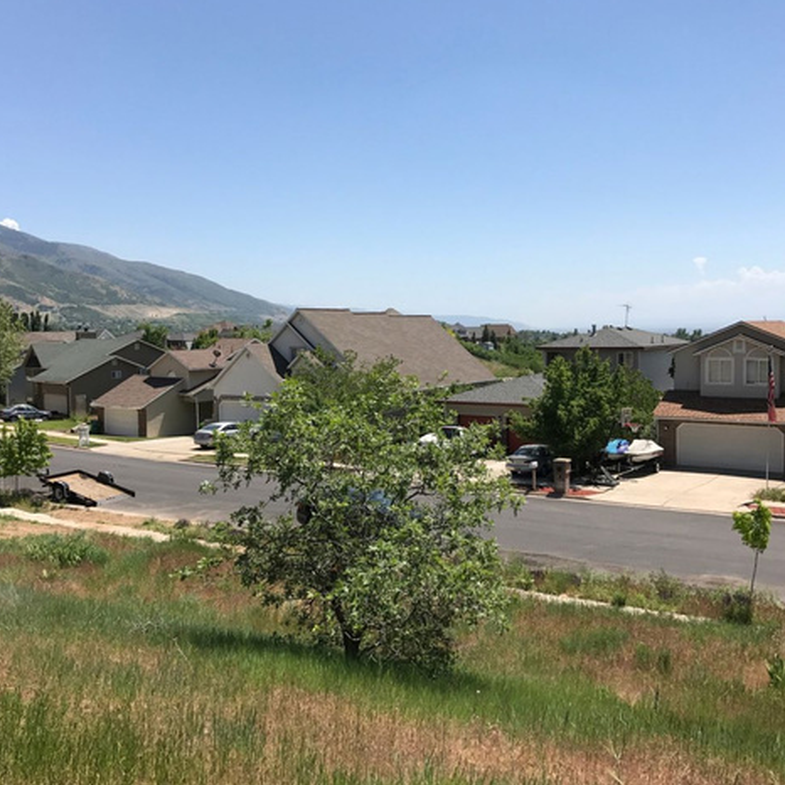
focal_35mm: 34
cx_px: 394
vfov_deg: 48.5
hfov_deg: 48.5
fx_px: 872
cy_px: 394
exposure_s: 1/2591
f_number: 1.8
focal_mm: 3.99
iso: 20
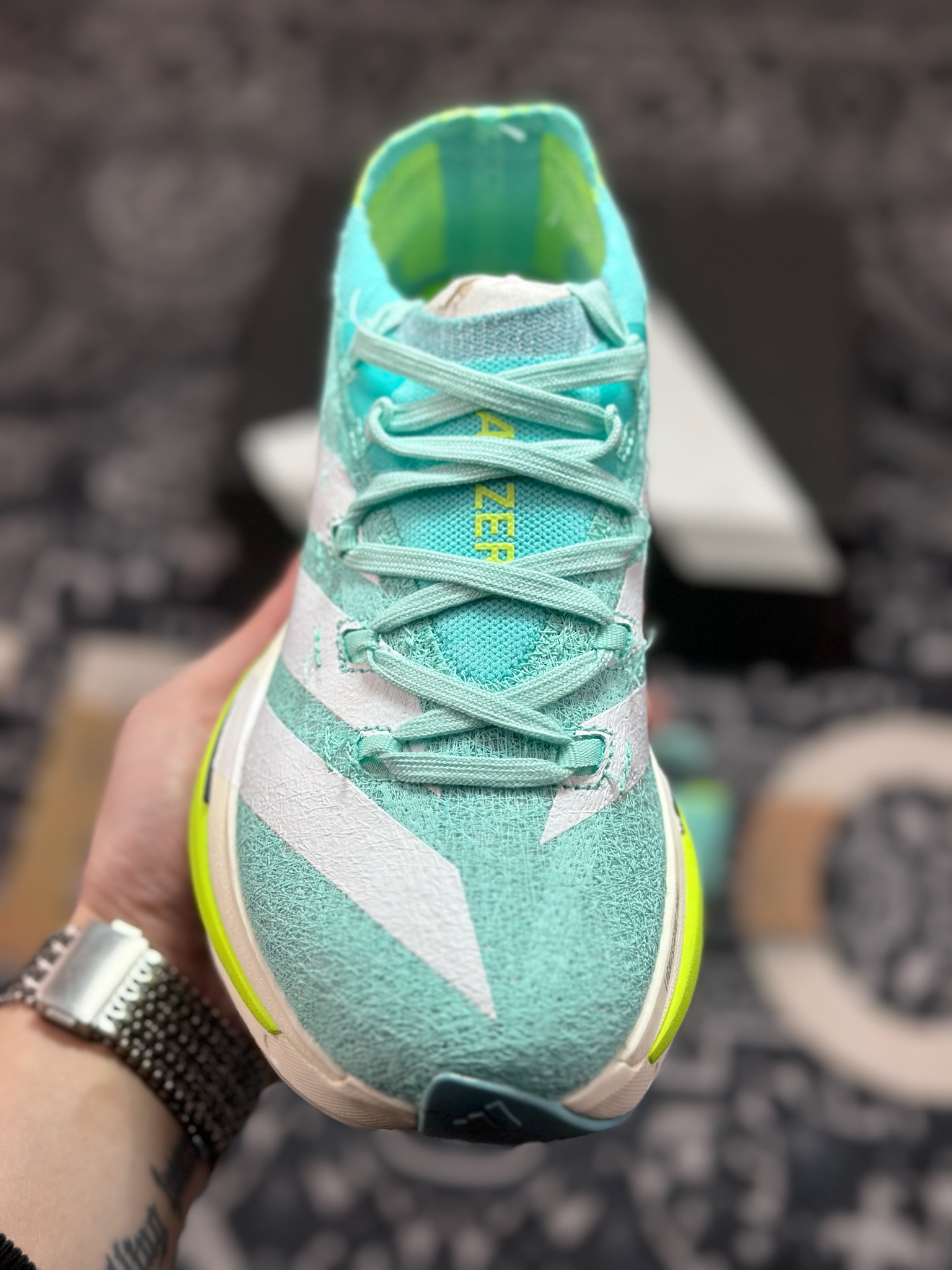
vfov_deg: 39.7
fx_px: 1760
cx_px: 476
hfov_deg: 30.3
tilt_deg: -54.1
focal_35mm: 48
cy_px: 635
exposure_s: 1/1289
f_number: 1.78
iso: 80
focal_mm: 6.86
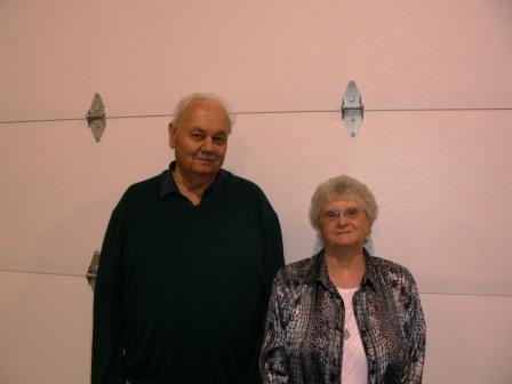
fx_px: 562
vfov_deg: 37.7
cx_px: 256
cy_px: 192
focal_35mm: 38
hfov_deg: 49.0
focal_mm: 6.3
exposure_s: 1/30
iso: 50
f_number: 3.5
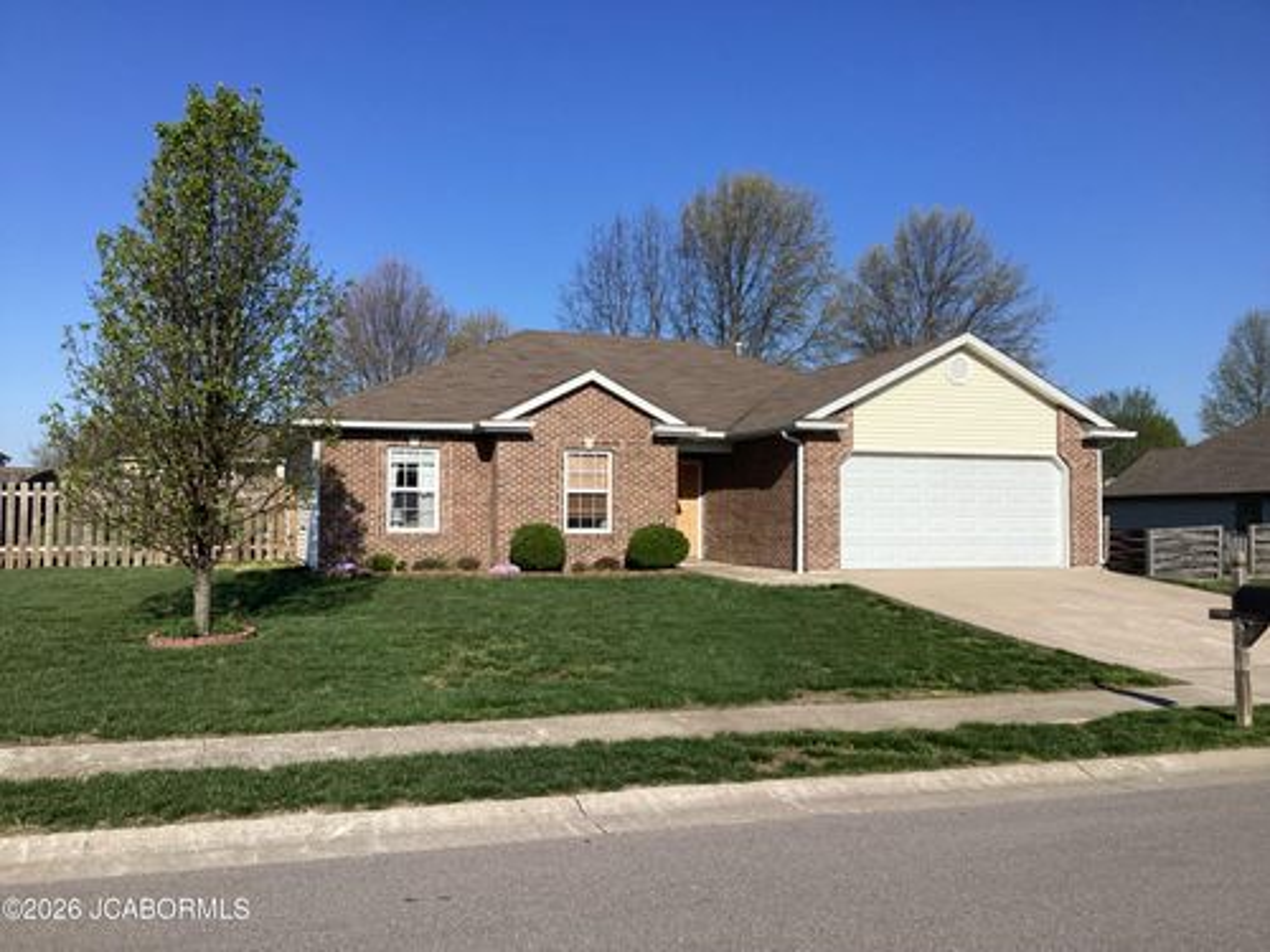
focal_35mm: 31
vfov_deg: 45.4
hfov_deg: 58.4
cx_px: 635
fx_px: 1137
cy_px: 476
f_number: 2.4
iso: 25
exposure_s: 1/2717
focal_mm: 3.3
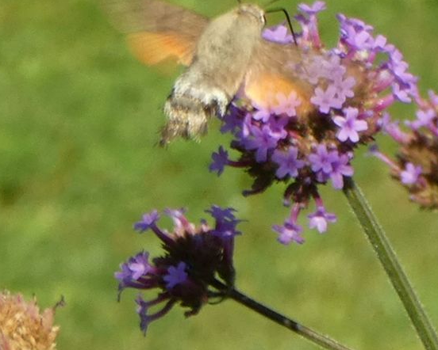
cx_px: 267
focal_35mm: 181
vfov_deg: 8.5
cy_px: 124
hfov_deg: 10.7
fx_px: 2347
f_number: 5.1
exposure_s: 1/125
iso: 80
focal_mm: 21.5
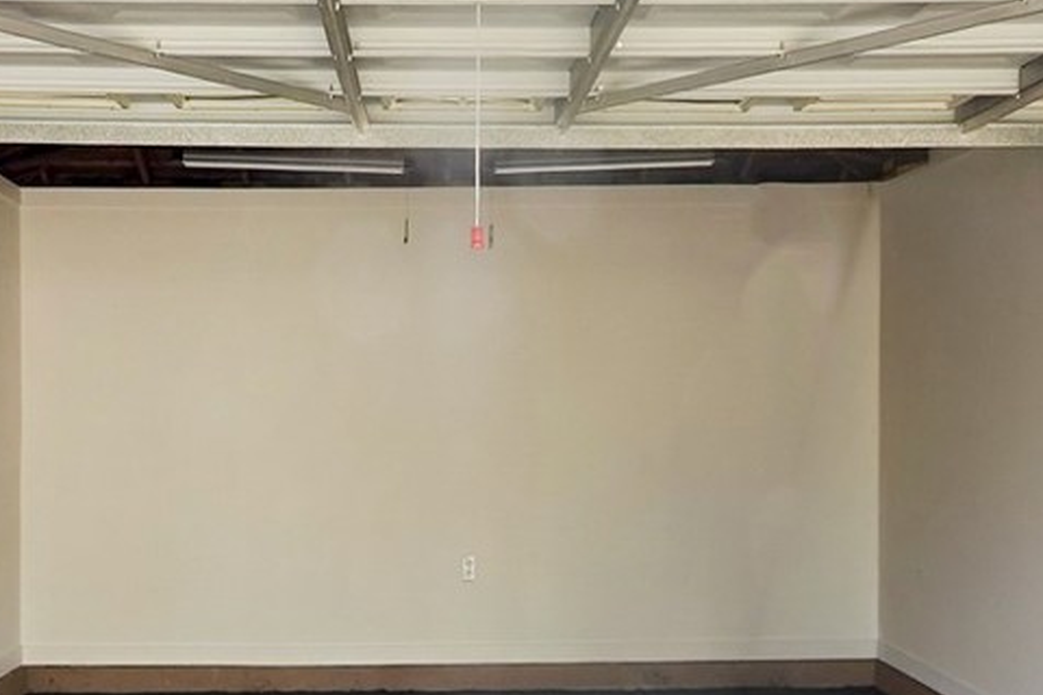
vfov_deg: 40.9
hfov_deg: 58.4
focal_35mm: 32
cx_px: 437
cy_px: 414
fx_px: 927
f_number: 11
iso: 250
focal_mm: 10
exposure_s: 1/100
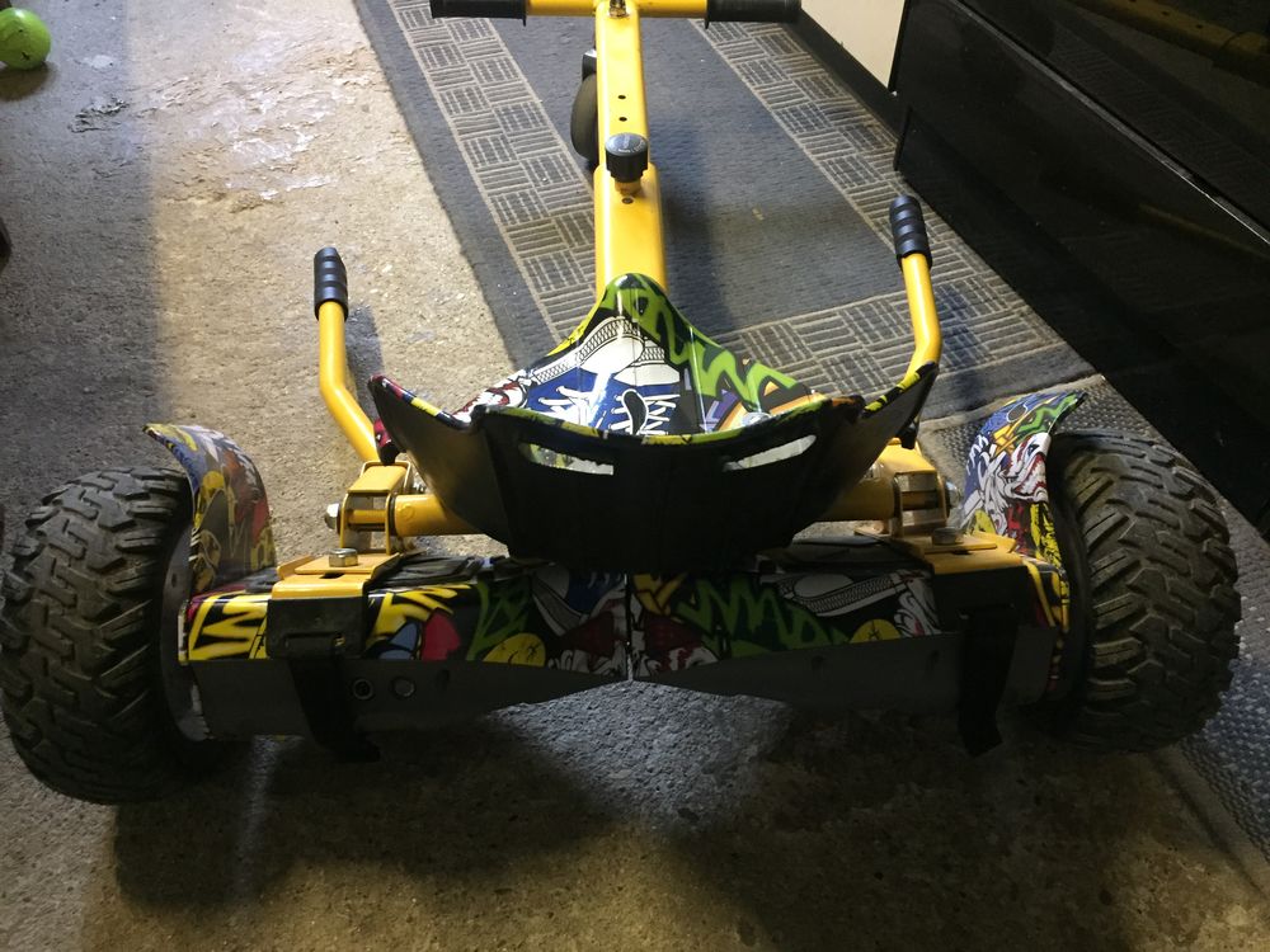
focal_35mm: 29
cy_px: 476
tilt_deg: -46.5
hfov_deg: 61.7
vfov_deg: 48.2
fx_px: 1064
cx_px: 635
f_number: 2.2
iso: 320
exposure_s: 1/17
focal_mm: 4.15
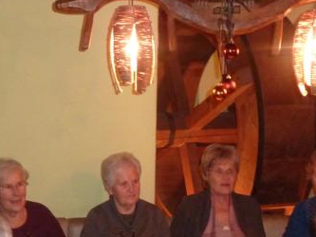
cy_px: 202
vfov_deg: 19.9
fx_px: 667
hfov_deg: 26.7
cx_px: 146
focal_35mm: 73
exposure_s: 1/8
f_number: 3.3
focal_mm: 4.4
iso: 400
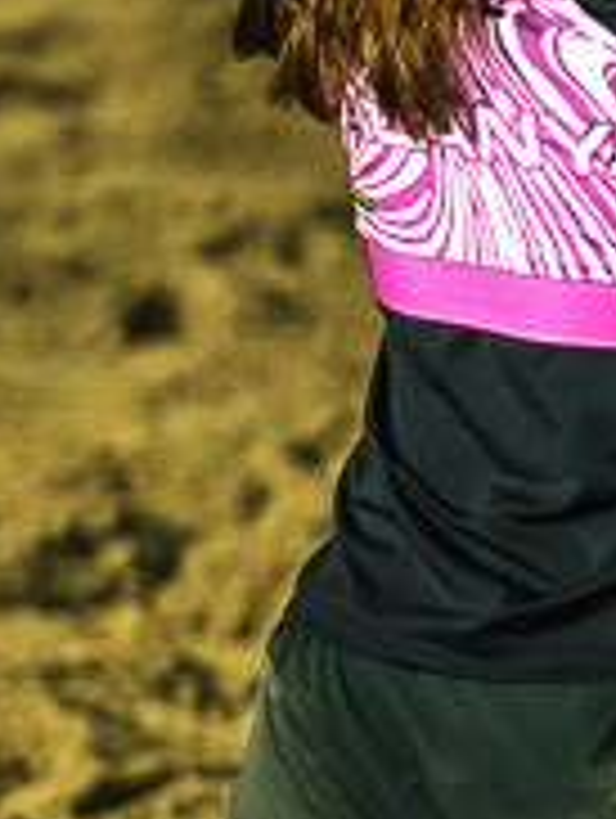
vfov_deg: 2.1
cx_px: 1929
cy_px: 614
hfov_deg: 1.6
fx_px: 22370
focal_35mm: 945
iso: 800
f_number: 2.8
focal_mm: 140
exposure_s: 1/1600
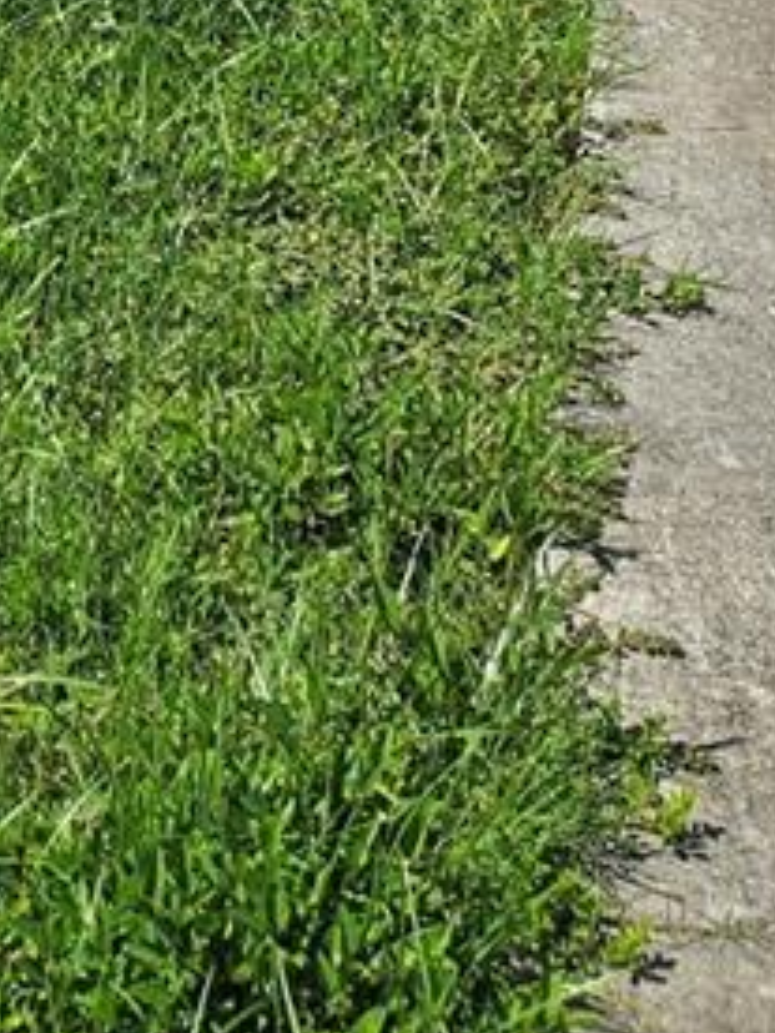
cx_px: -11
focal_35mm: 100
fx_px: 2985
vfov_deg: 15.1
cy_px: -1153
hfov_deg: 14.5
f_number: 1.8
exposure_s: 1/1915
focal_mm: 5.4
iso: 25
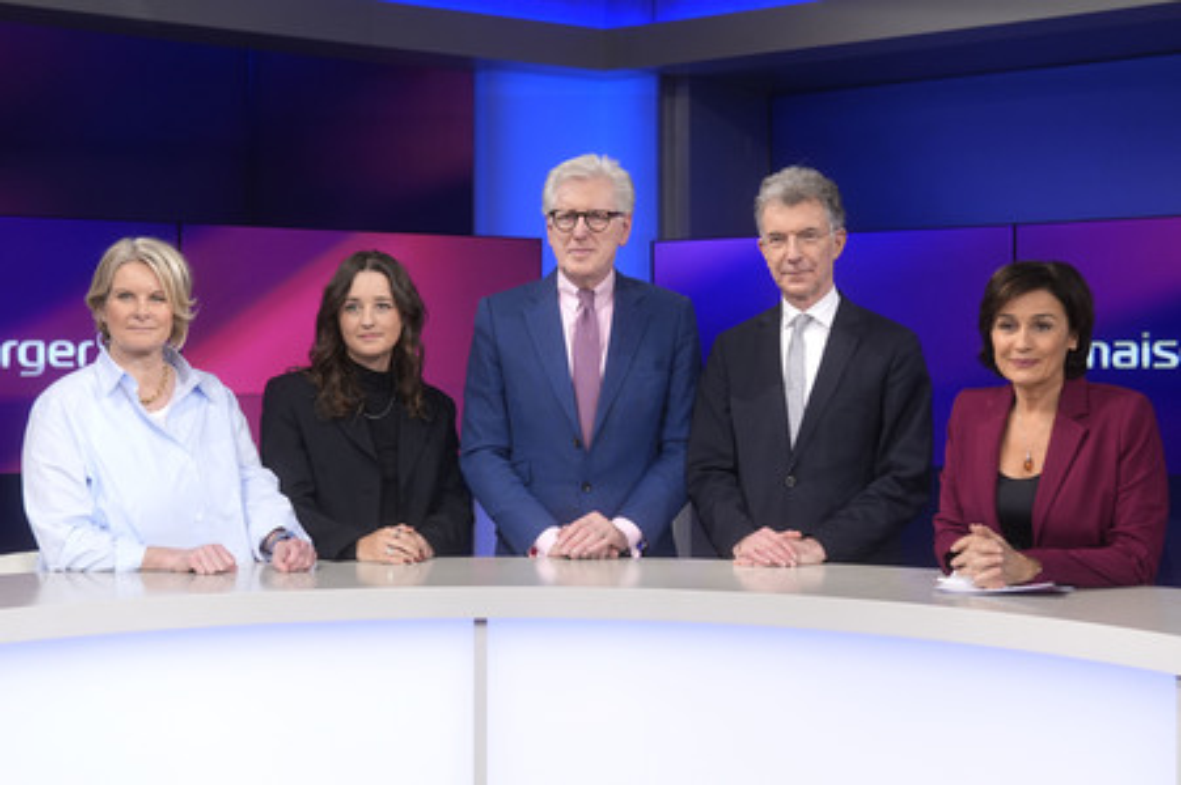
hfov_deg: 43.6
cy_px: 392
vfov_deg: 29.8
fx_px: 1475
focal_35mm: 45
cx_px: 590
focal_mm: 30
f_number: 2.2
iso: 640
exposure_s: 1/250
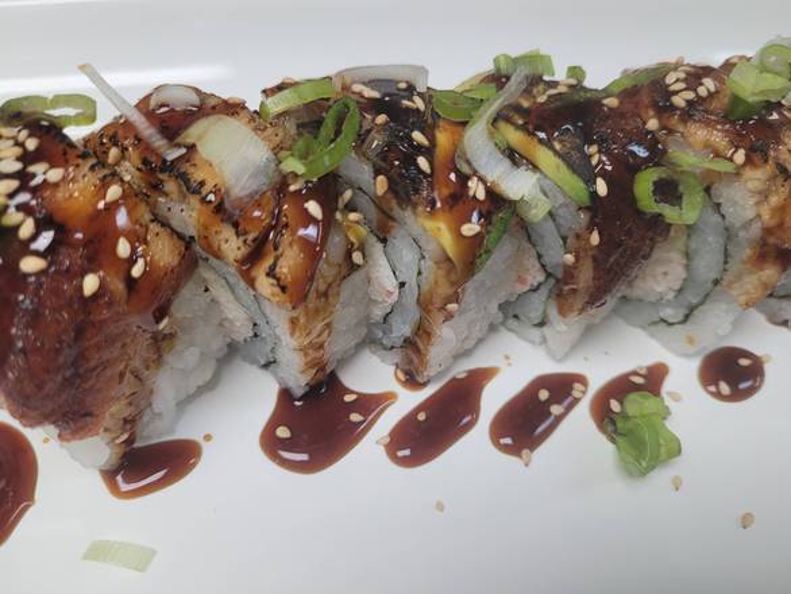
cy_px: 297
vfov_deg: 53.1
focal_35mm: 26
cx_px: 396
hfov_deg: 67.3
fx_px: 594
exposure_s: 1/120
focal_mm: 5.4
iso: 200
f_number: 1.8
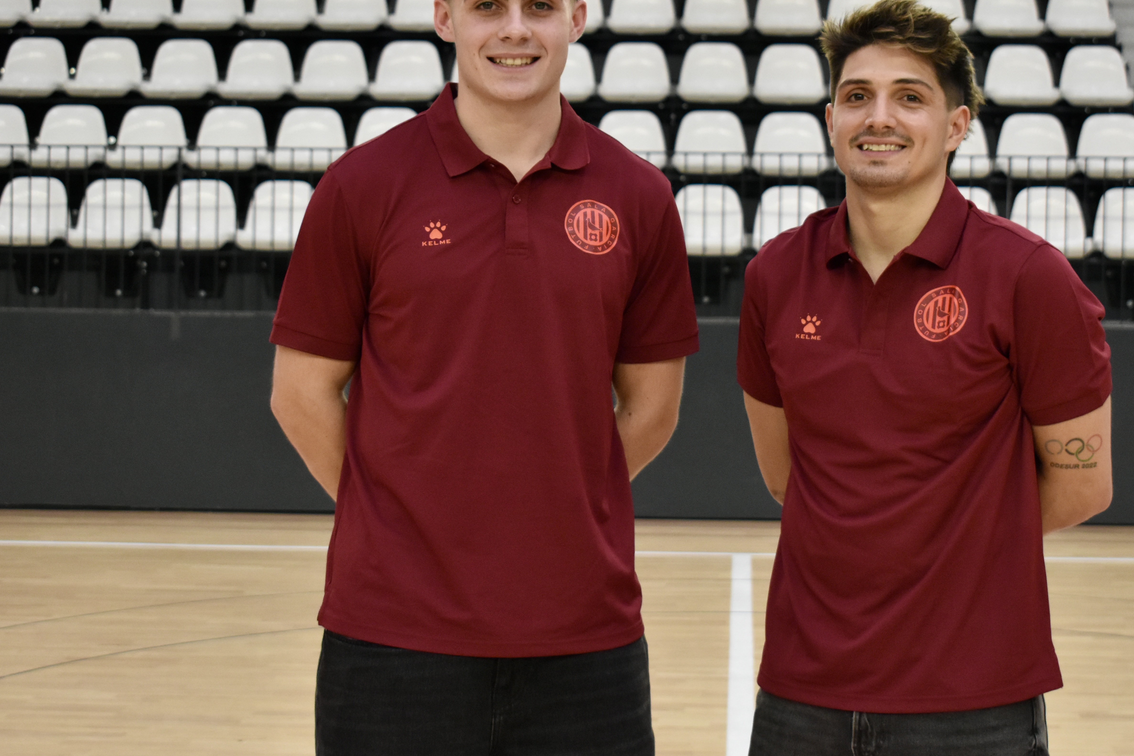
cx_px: 676
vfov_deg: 17.9
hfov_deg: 26.6
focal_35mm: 76
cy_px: 304
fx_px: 2394
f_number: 4.8
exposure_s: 1/500
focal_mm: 40
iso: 2000
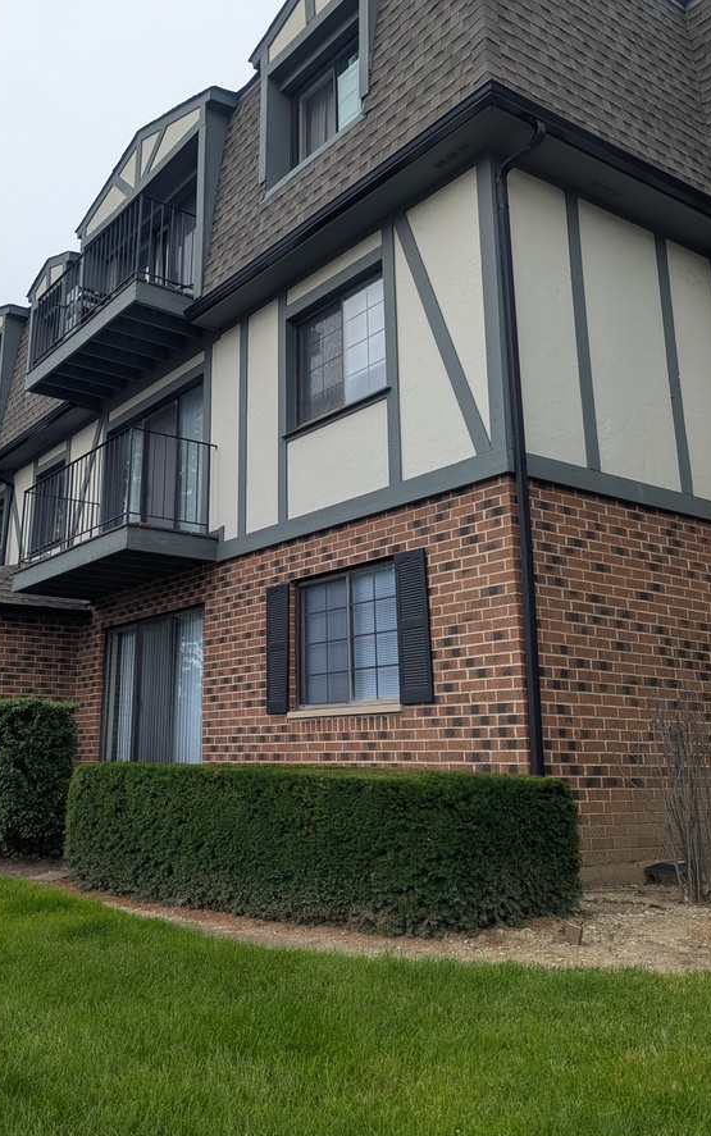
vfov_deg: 60.9
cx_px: 241
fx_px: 960
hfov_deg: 40.2
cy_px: 485
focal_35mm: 31
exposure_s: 1/1887
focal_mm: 6.81
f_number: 1.85
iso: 47
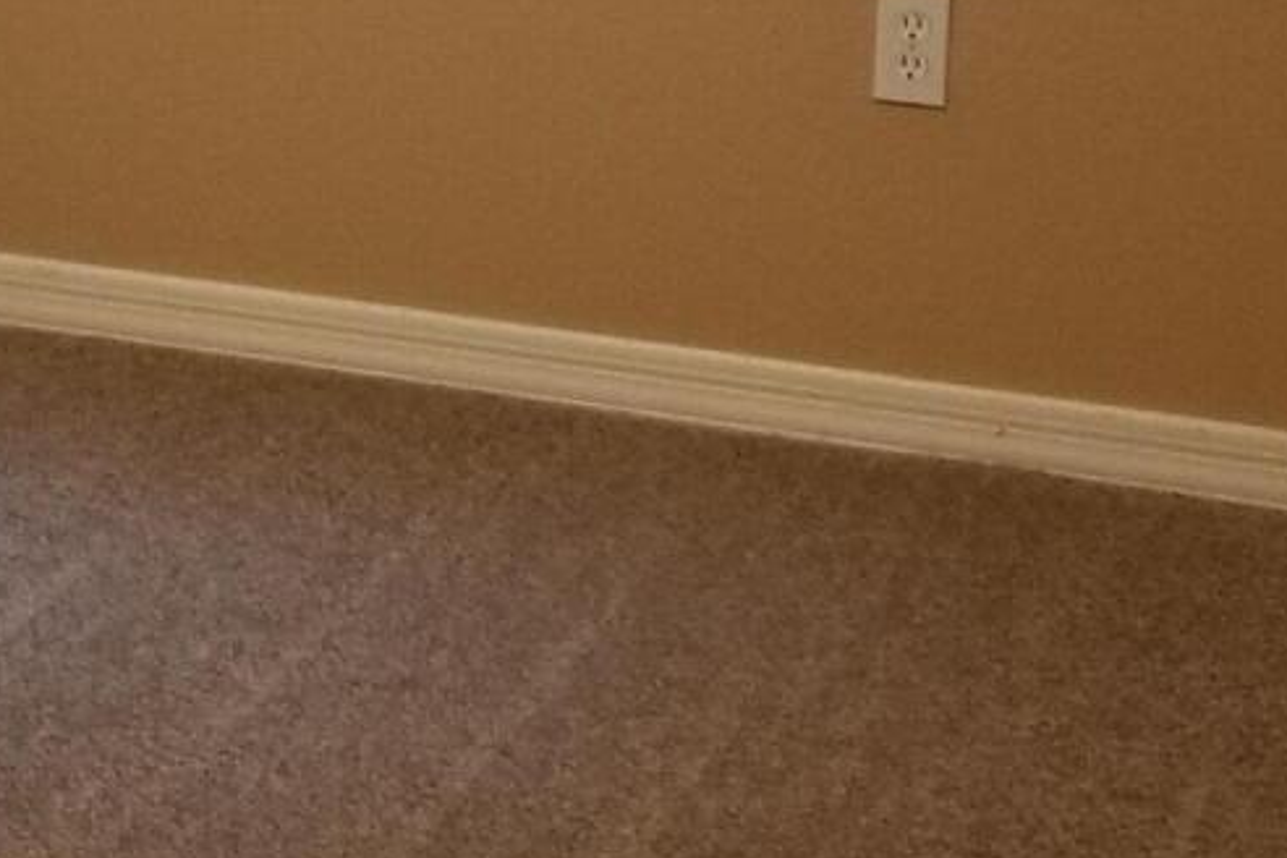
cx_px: 128
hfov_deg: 18.3
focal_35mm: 110
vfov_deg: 12.1
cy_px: -217
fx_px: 3932
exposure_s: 1/30
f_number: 1.7
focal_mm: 4.25
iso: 200
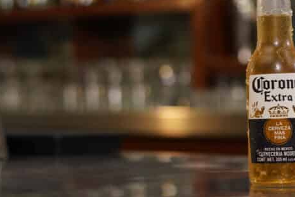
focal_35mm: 121
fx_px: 991
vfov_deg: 11.3
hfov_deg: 16.9
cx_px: 169
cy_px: 50
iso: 800
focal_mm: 55
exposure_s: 1/100
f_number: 2.5
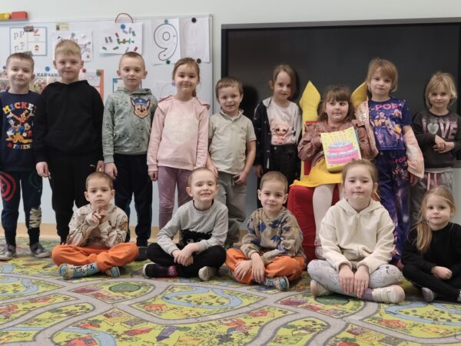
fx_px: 613
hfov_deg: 41.2
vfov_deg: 31.5
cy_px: 173
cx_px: 230
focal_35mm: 46
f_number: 1.65
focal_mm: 6.19
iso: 320
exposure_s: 1/50
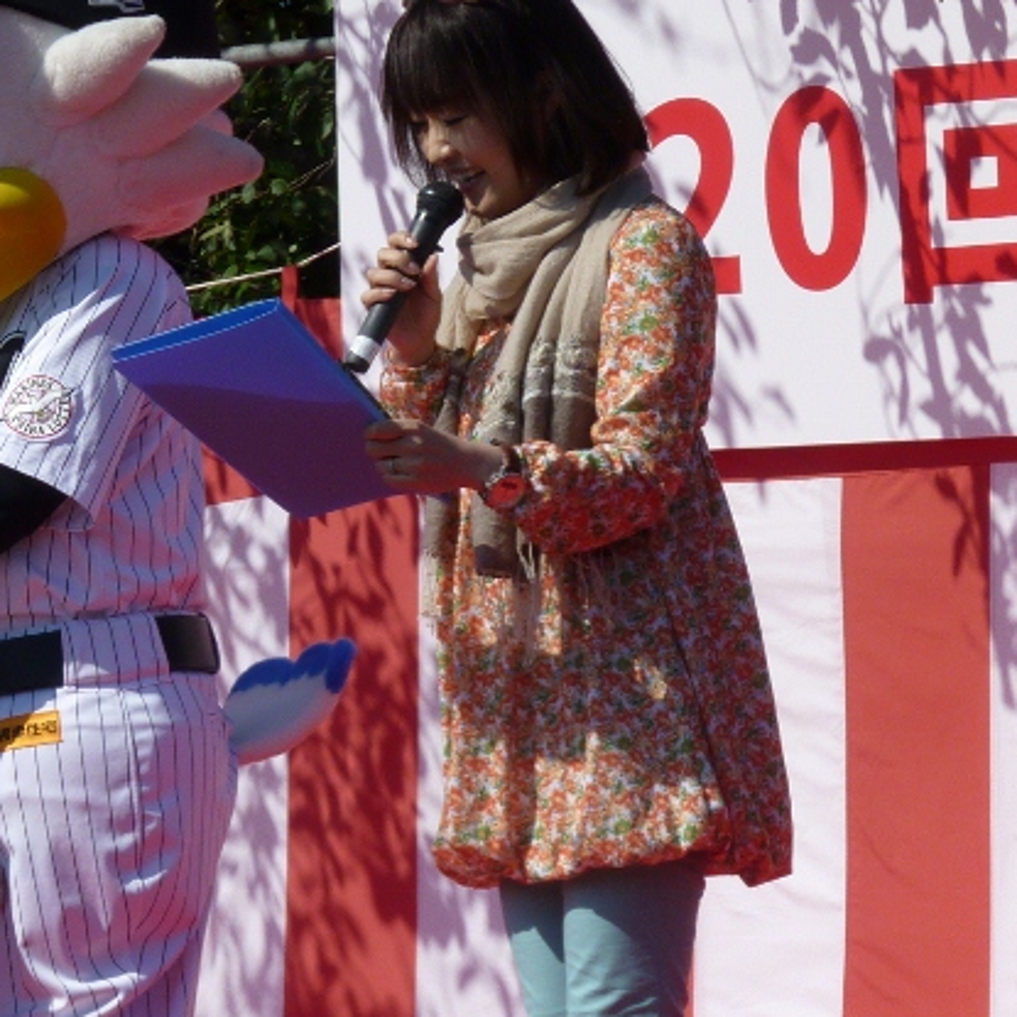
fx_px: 8775
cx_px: -113
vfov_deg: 6.6
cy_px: 551
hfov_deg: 6.6
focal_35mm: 264
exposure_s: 1/500
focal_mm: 21.7
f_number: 5.4
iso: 80
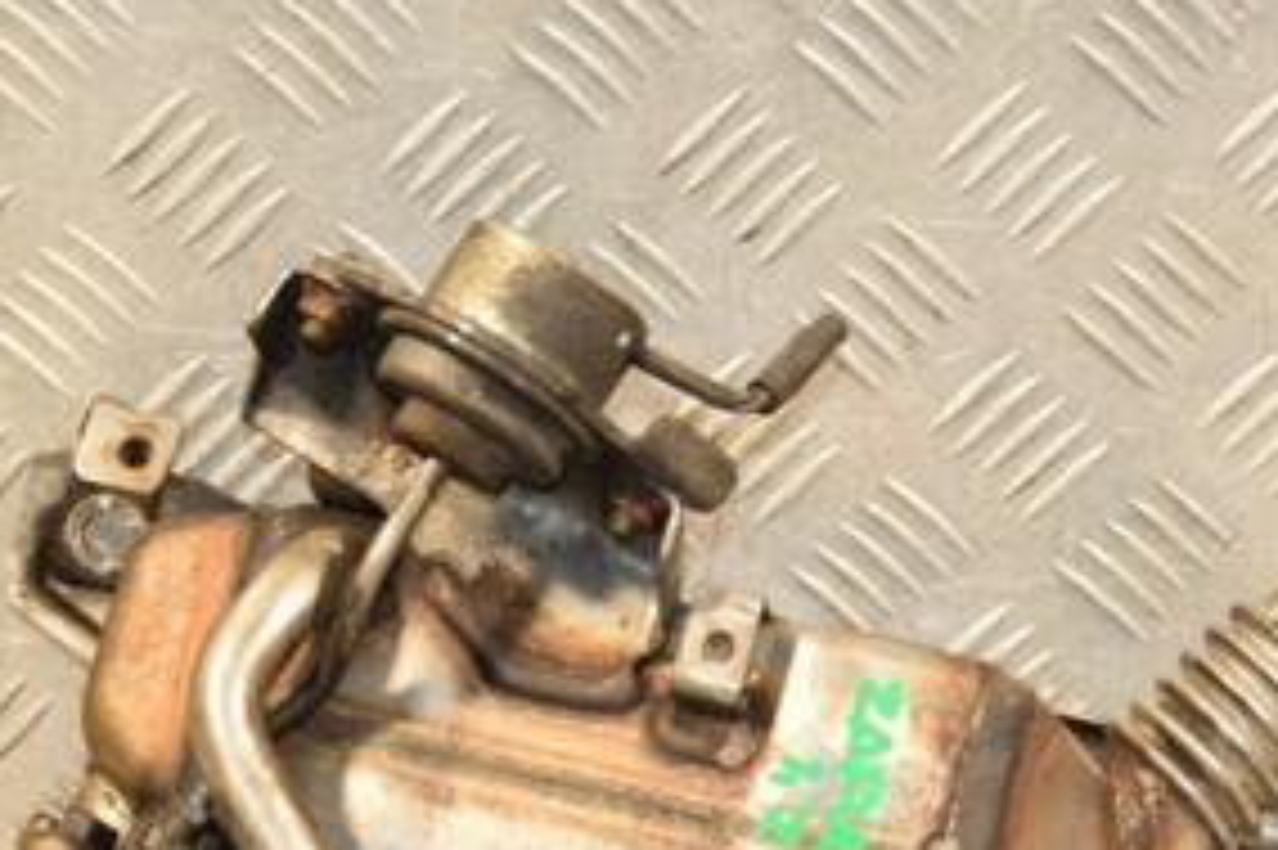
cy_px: 715
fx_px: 5393
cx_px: 729
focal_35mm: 152
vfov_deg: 9.0
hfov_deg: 13.5
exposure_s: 1/160
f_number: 4.8
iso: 800
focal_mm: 48
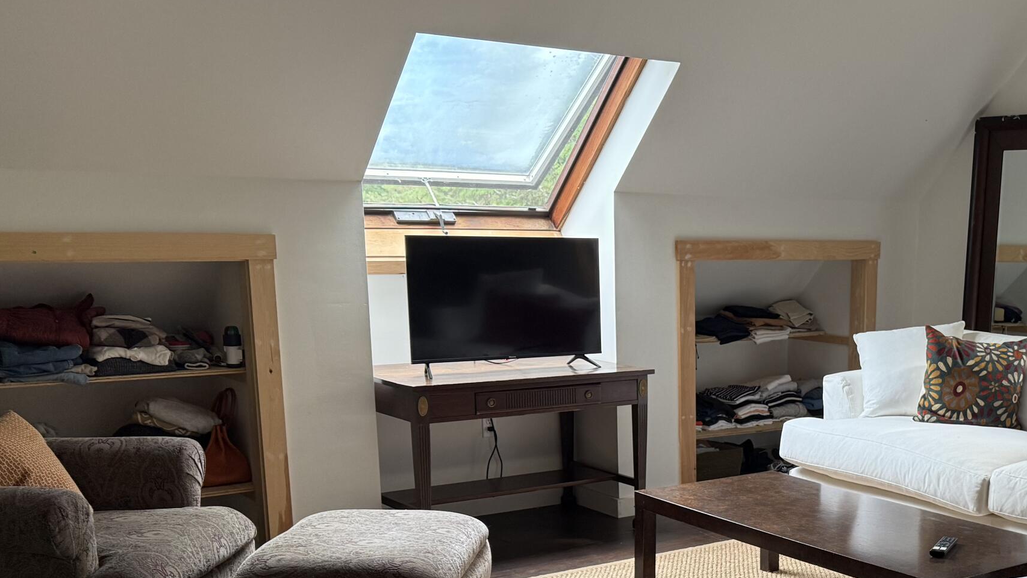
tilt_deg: -11.6
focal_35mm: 46
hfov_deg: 42.6
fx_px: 1253
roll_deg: -1.4
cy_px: 508
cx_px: 816
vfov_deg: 25.3
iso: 200
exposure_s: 1/87
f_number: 1.78
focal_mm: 6.76
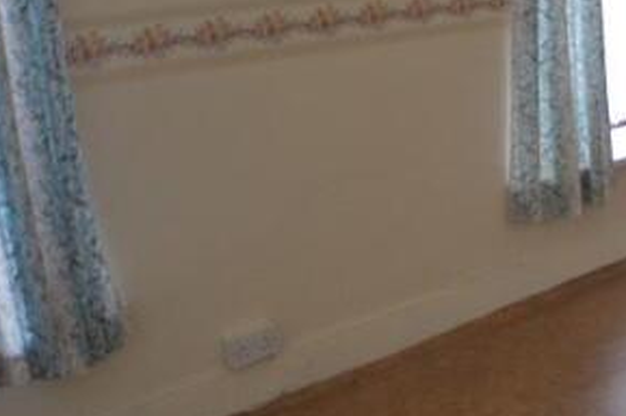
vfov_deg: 18.1
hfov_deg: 25.5
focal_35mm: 75
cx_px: 648
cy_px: 116
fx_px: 1303
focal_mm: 22
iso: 720
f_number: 4
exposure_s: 1/60
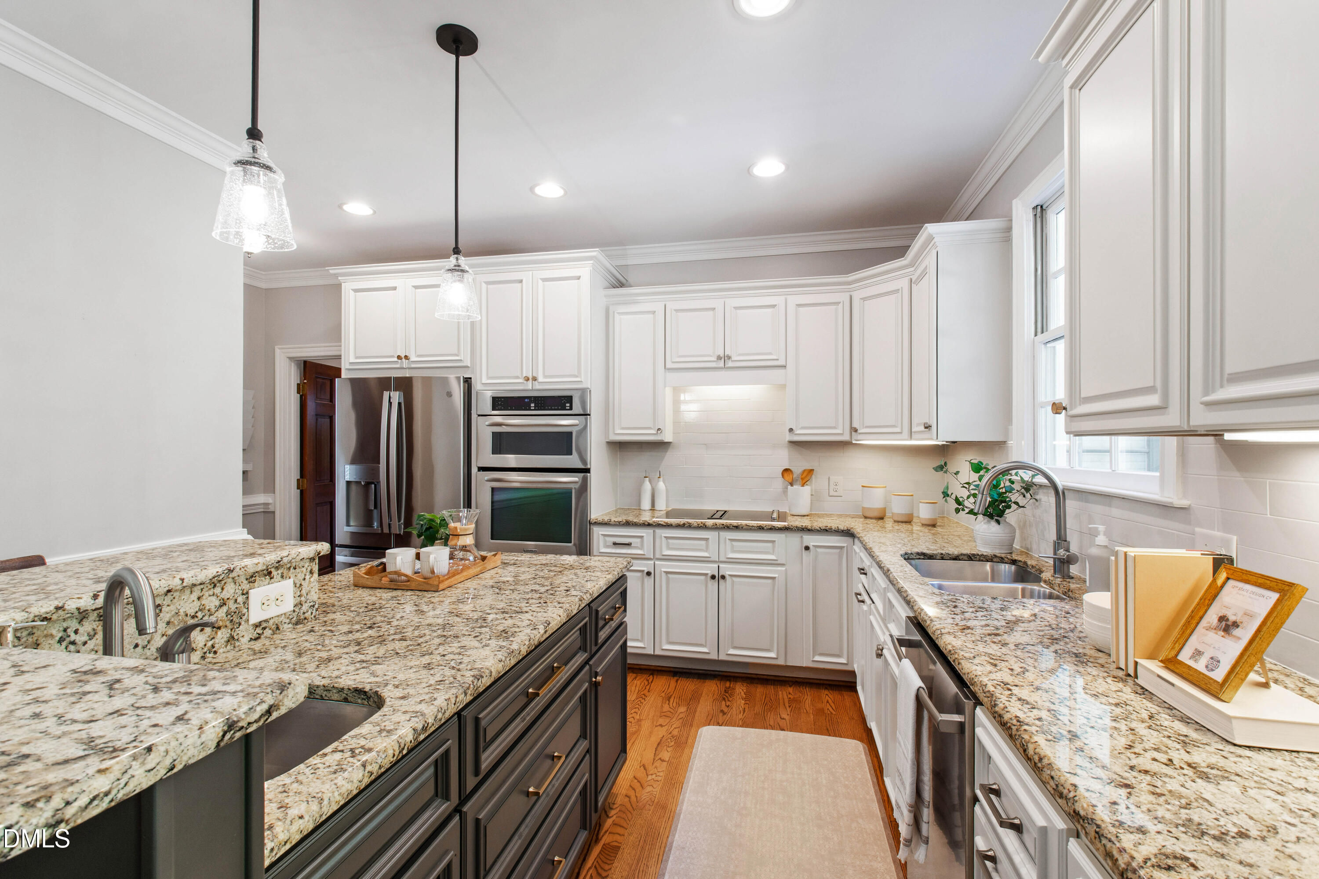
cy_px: 440
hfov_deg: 100.4
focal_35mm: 15
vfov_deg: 77.3
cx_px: 660
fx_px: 550
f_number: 8
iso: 100
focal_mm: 10
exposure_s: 1/2.5
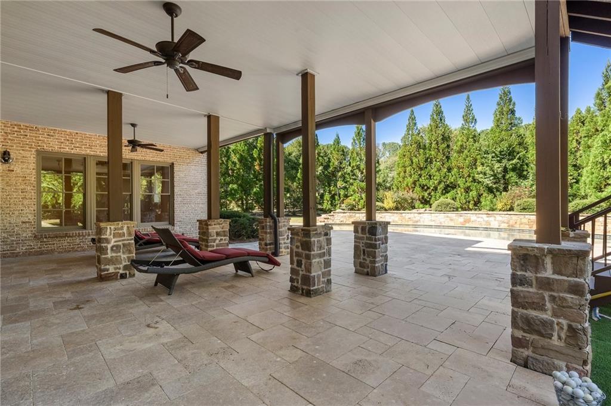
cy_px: 203
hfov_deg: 96.8
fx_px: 271
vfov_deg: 73.7
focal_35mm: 16
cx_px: 306
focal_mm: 16
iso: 640
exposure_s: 1/320
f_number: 13
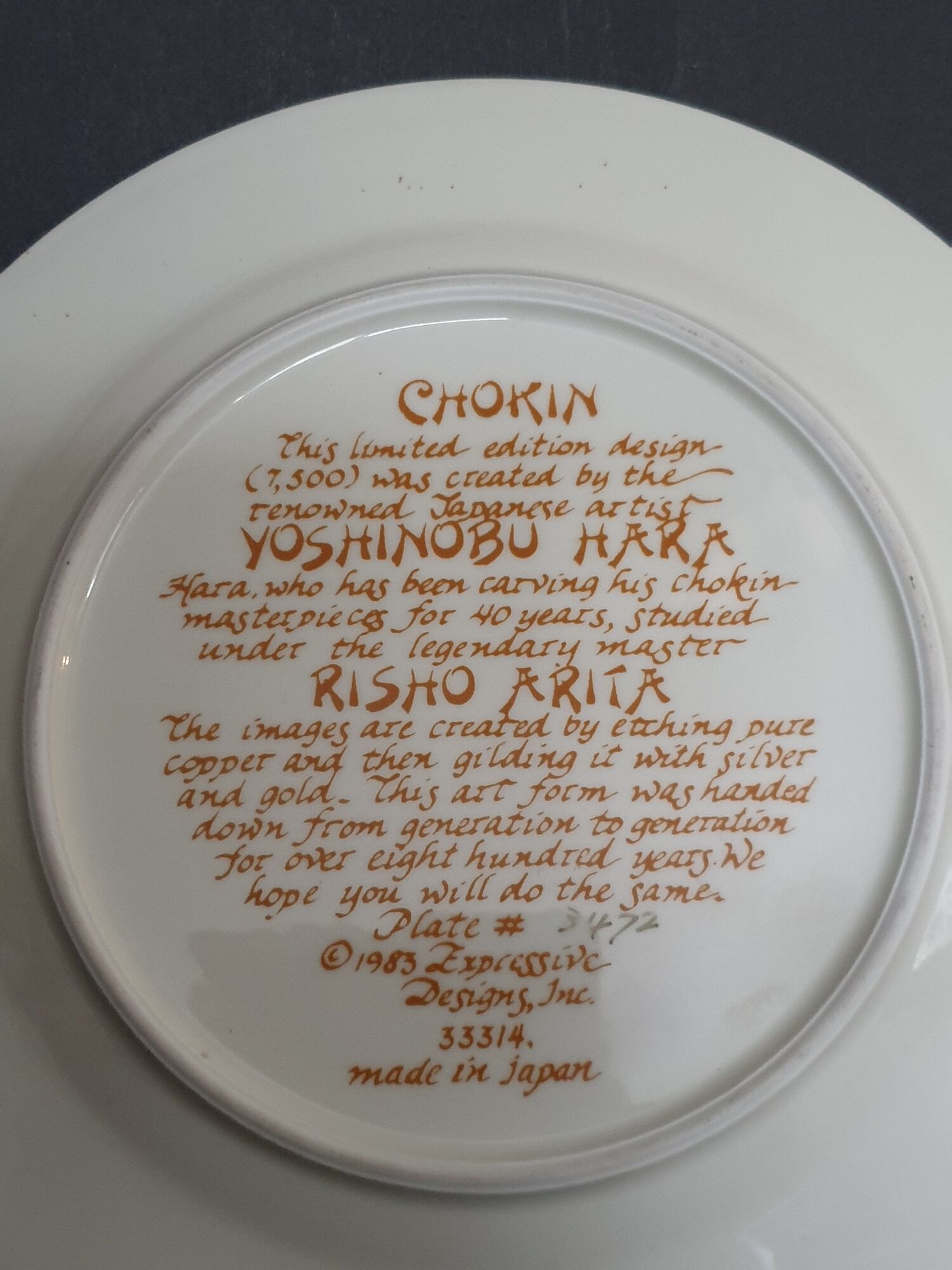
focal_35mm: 26
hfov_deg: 53.1
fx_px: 953
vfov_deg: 67.3
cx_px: 476
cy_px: 635
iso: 250
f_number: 1.5
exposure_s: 1/15
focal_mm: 4.3
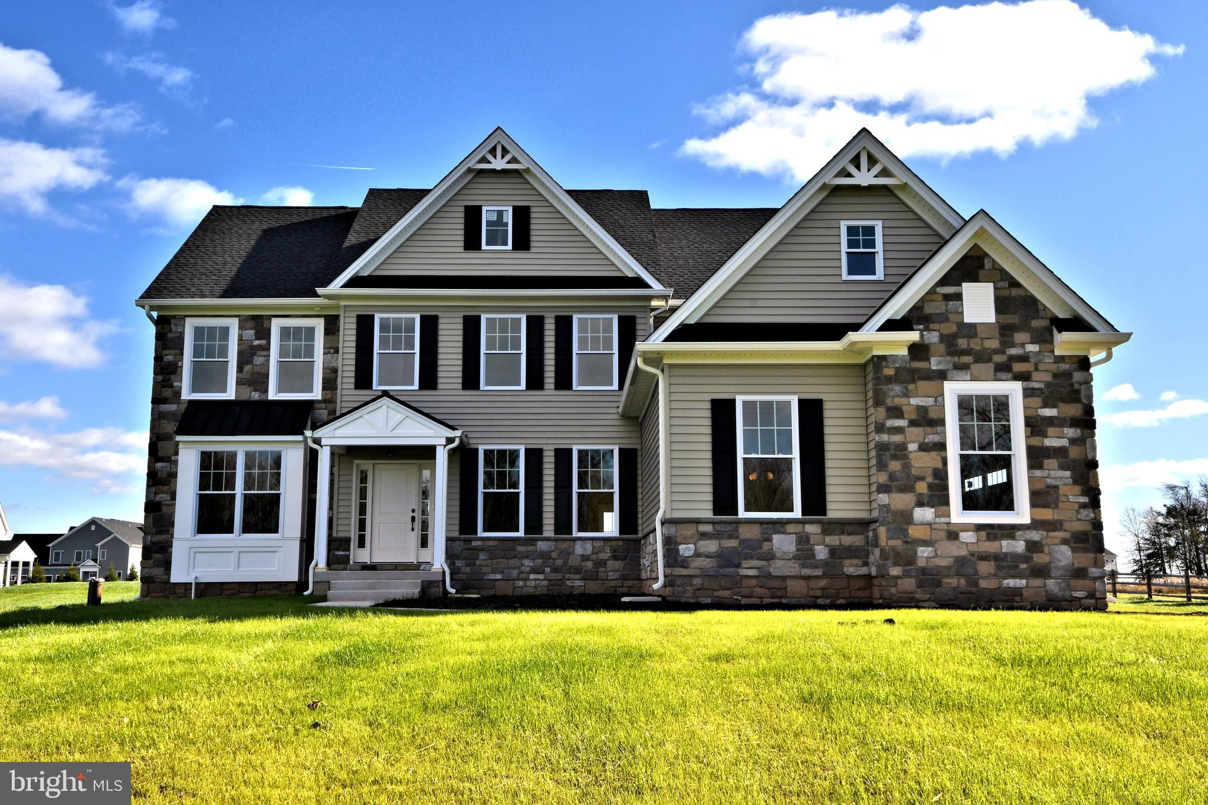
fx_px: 1208
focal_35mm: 36
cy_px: 402
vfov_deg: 36.9
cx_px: 604
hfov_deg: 53.1
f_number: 13
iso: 200
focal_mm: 24
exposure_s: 1/250
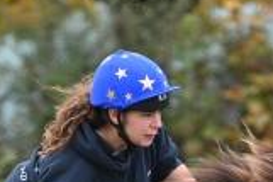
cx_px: 120
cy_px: 386
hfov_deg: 1.5
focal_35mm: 1392
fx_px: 10545
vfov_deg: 1.0
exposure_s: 1/800
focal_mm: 280
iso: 1800
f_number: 5.3
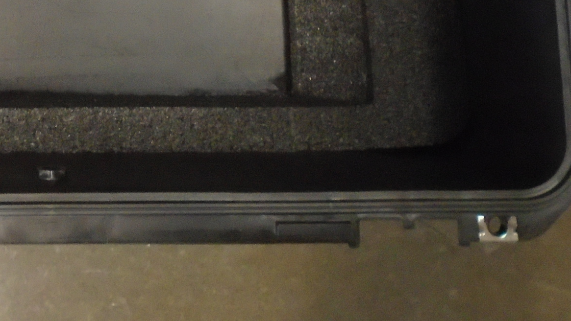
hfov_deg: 31.7
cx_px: 53
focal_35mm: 63
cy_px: -123
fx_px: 954
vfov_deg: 17.6
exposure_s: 1/6
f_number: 3.2
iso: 400
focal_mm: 4.6
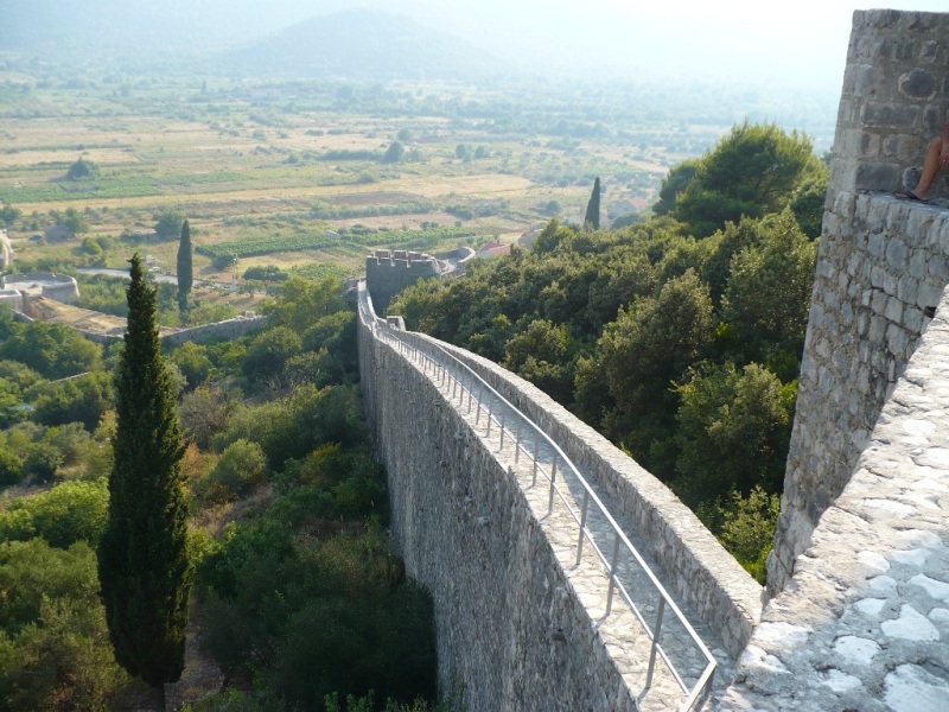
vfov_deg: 38.7
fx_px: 1014
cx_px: 474
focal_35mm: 37
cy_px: 356
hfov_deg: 50.1
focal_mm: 6.1
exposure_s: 1/500
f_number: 2.8
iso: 100
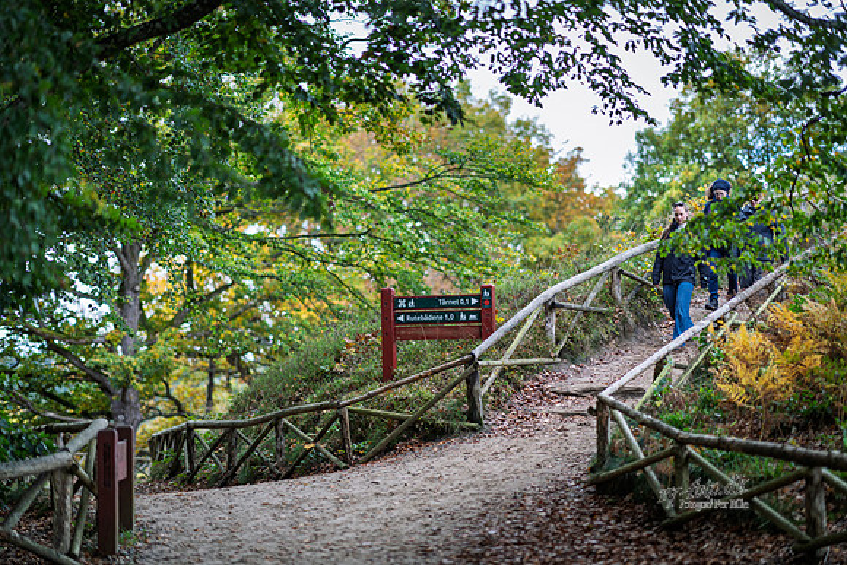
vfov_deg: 16.1
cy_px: 282
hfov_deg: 23.9
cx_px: 424
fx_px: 2000
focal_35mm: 85
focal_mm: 85
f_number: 1.4
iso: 64
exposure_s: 1/320
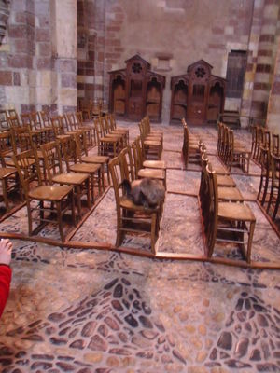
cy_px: 186
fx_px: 302
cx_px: 140
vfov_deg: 63.4
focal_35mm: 28
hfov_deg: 49.7
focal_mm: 4.65
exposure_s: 1/2.5
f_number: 2.6
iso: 400
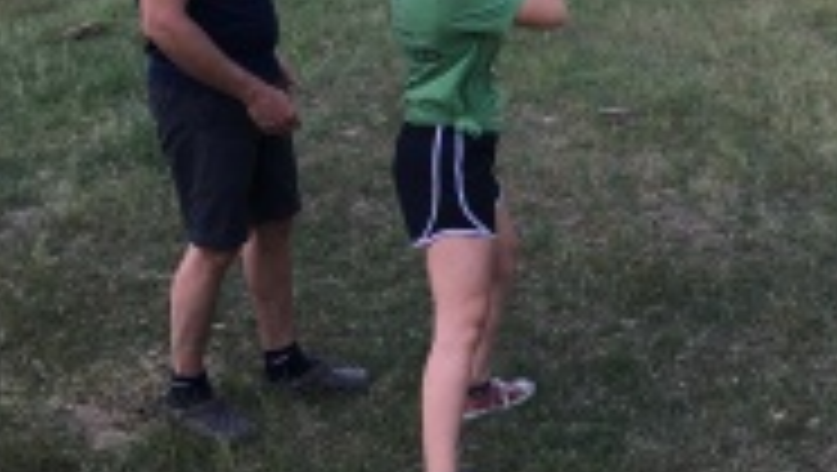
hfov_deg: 33.5
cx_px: 567
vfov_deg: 19.2
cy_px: 81
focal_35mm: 62
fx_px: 1377
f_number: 2.2
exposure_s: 1/155
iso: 25
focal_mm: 4.15
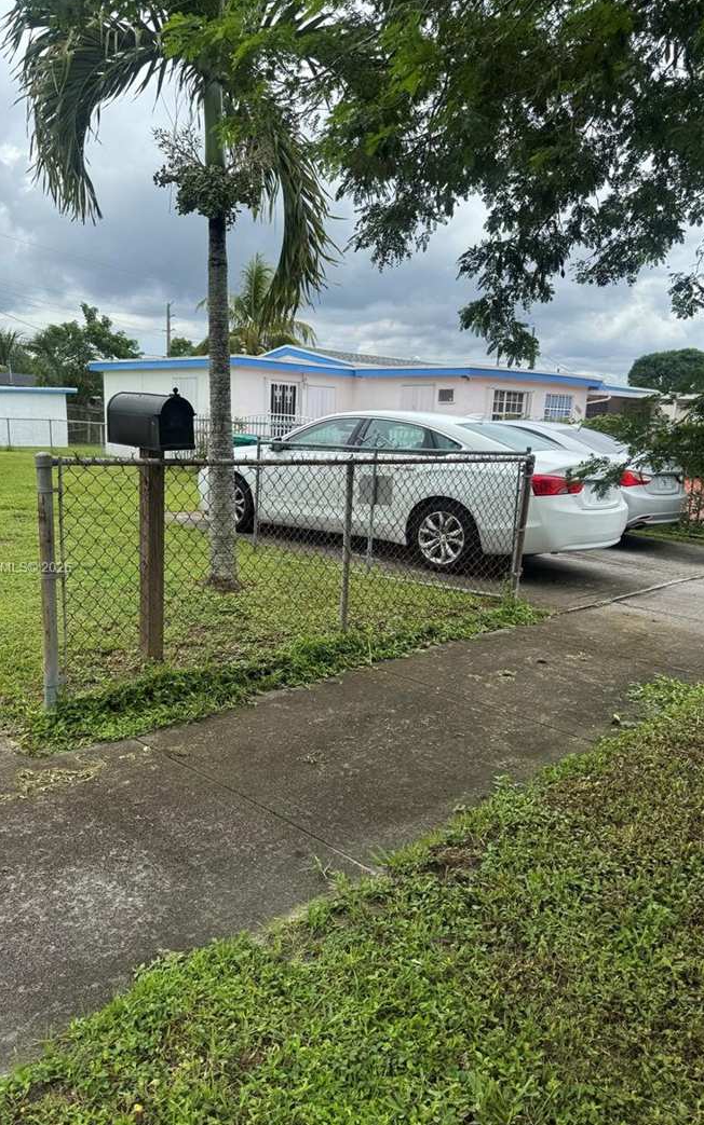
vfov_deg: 70.4
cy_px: 568
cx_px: 326
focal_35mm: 26
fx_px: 798
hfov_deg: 47.6
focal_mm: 6.76
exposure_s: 1/2252
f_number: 1.78
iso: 80
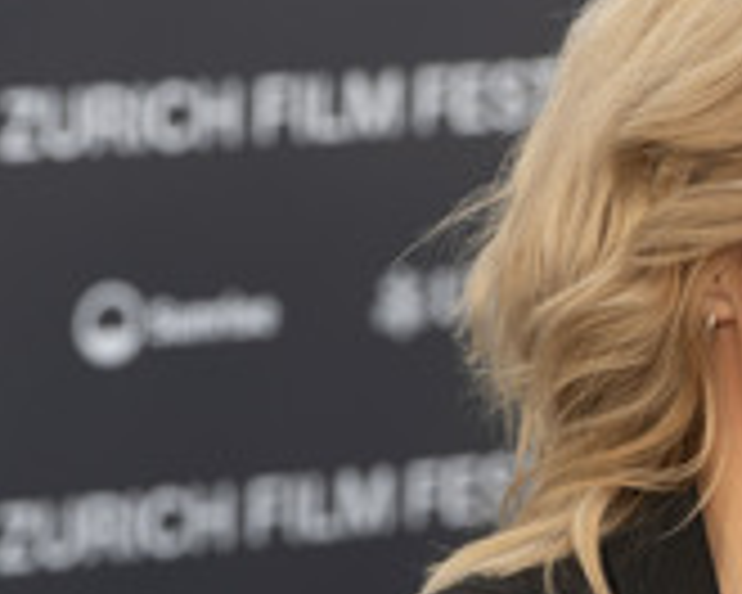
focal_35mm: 274
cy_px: 443
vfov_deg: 5.6
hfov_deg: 7.0
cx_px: 923
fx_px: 6017
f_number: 5.6
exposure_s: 1/200
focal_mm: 102
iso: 400
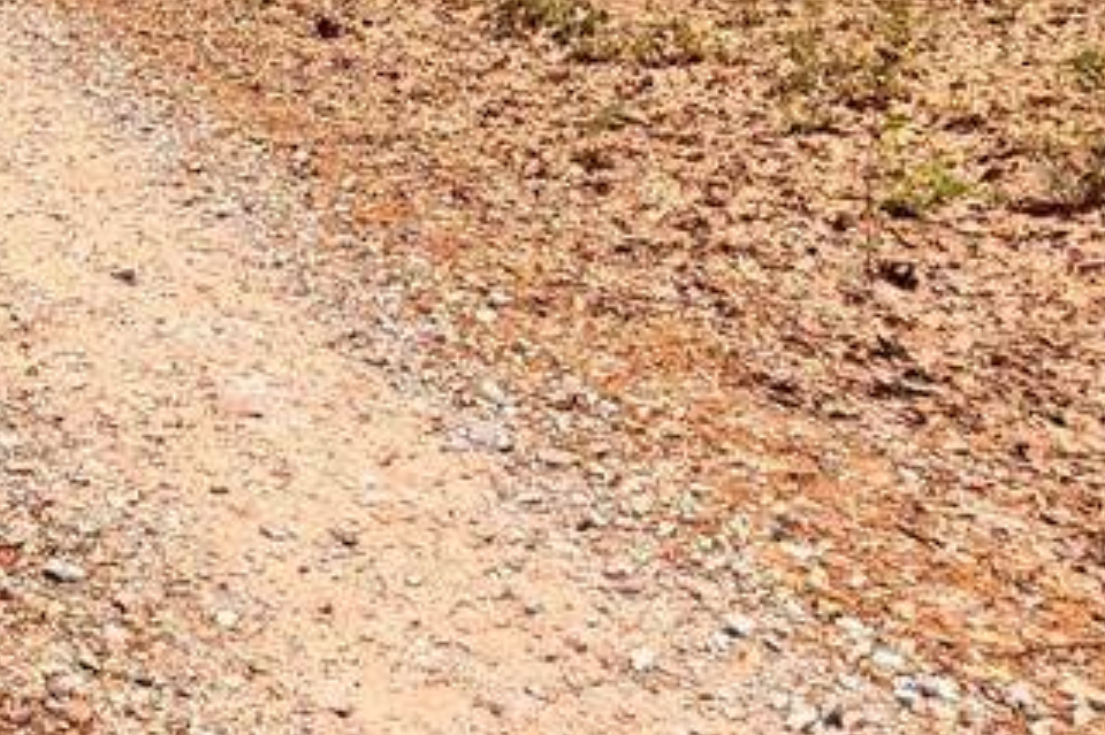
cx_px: -411
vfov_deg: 16.1
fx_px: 2454
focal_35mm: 80
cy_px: -248
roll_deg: +0.6
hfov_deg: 22.2
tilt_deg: -2.8
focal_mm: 6.76
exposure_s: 1/125
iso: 64
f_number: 1.78
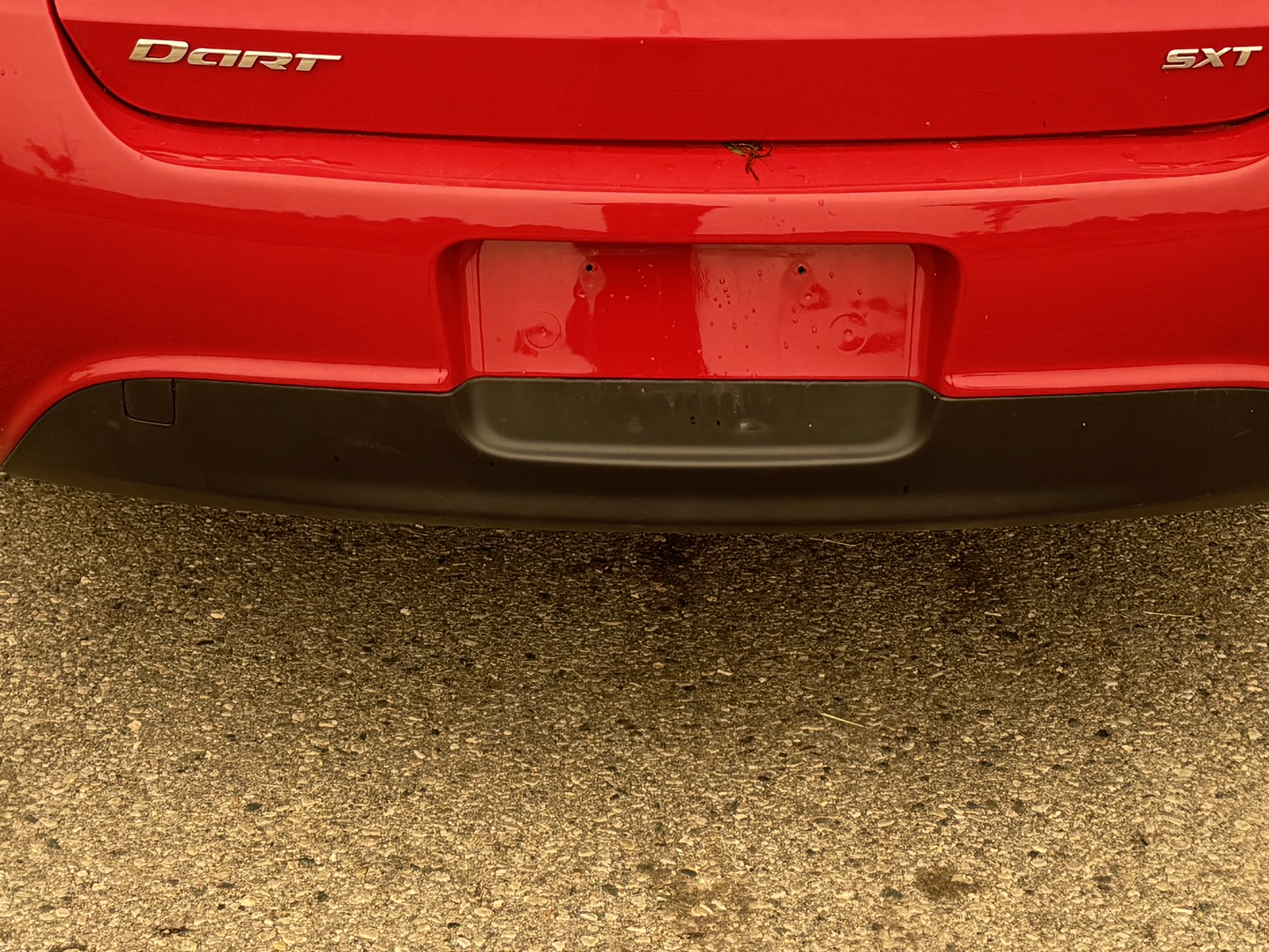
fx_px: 2896
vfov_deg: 18.1
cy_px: -33
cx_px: 568
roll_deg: -0.7
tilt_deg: -18.1
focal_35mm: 79
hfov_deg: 24.7
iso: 50
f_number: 1.6
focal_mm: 5.96
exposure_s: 1/192
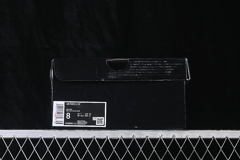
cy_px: 80
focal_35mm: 75
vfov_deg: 18.2
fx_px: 500
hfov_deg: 27.0
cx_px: 120
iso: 160
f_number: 6.3
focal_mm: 50
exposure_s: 1/60
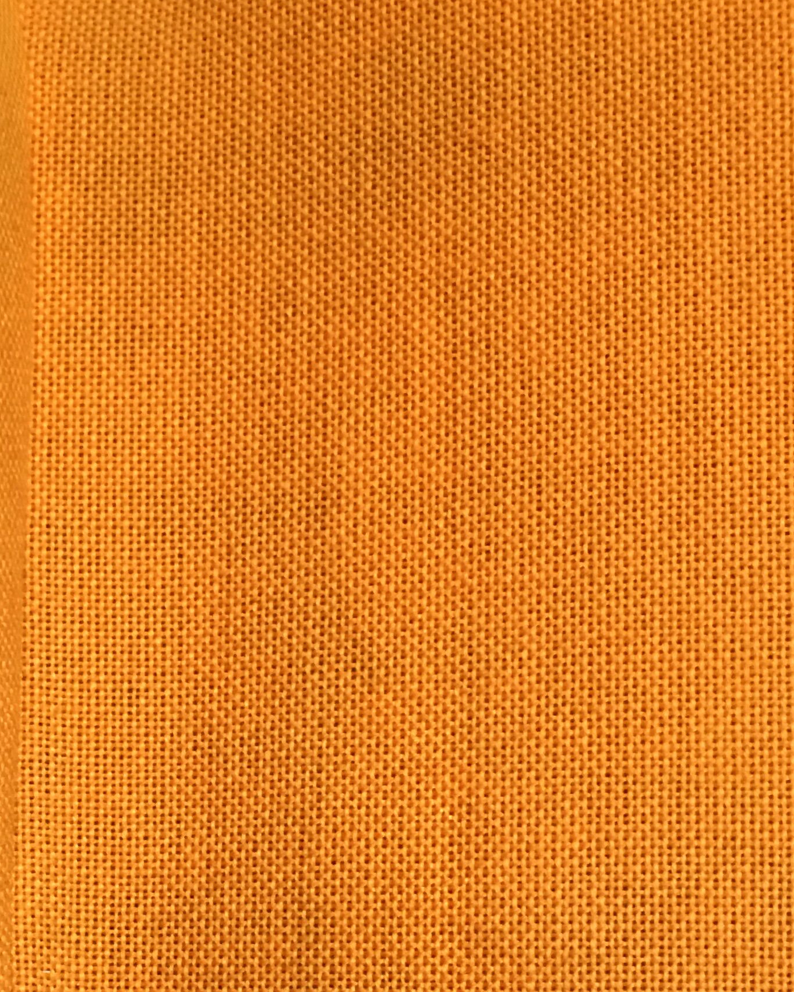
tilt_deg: +4.8
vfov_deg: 27.8
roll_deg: -2.8
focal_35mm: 67
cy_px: 779
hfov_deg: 22.5
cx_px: 163
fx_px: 1968
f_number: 2.2
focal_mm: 4.15
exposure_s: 1/10
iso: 100
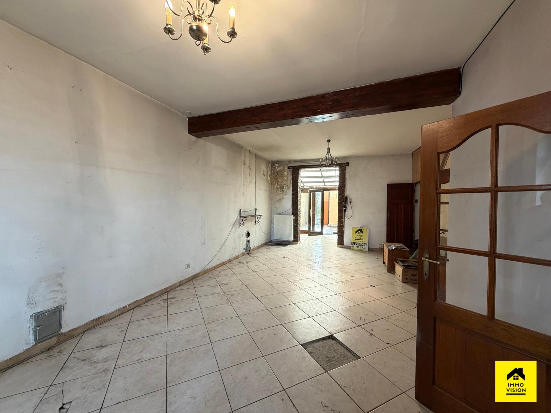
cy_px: 206
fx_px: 223
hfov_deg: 102.1
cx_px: 276
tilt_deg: -0.5
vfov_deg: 85.7
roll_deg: -0.6
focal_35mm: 14
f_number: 2.2
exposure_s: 1/100
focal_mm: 2.22
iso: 320
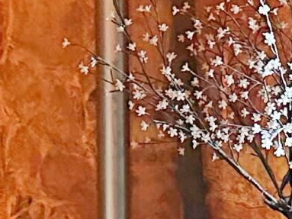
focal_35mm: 188
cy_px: 142
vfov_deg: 7.9
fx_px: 1585
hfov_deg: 10.5
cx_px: 262
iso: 1000
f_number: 1.78
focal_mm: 6.86
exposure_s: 1/40
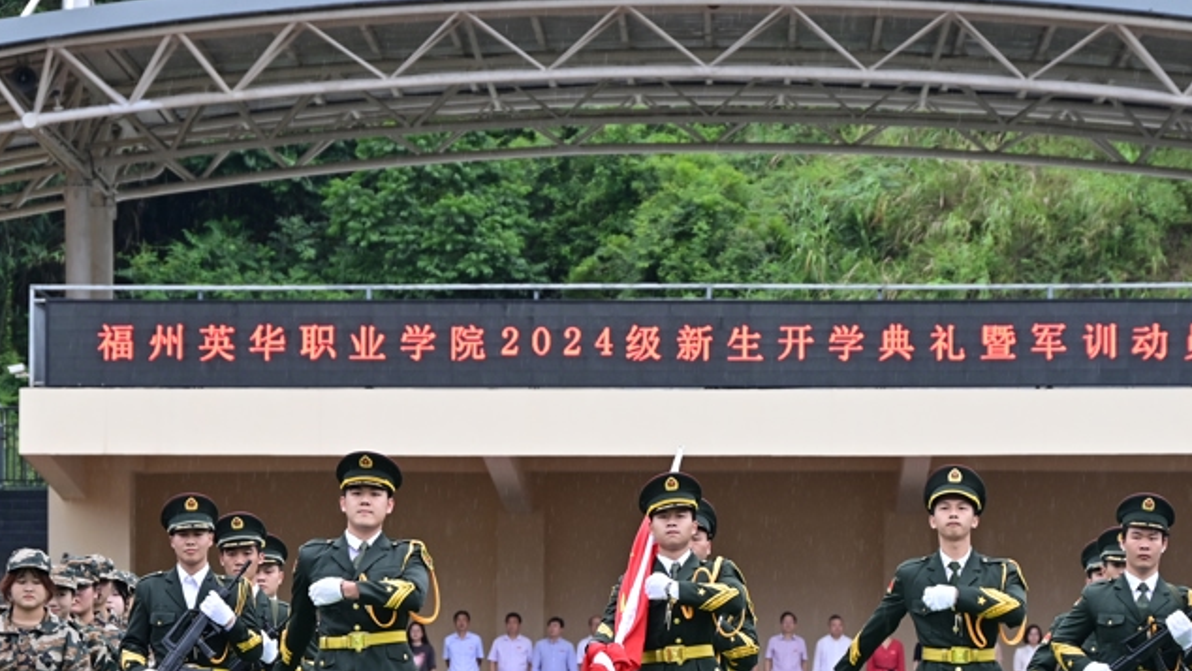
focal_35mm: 186
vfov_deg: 6.5
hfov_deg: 11.6
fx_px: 5880
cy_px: 597
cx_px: 682
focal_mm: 110
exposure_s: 1/200
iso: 500
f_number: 6.3
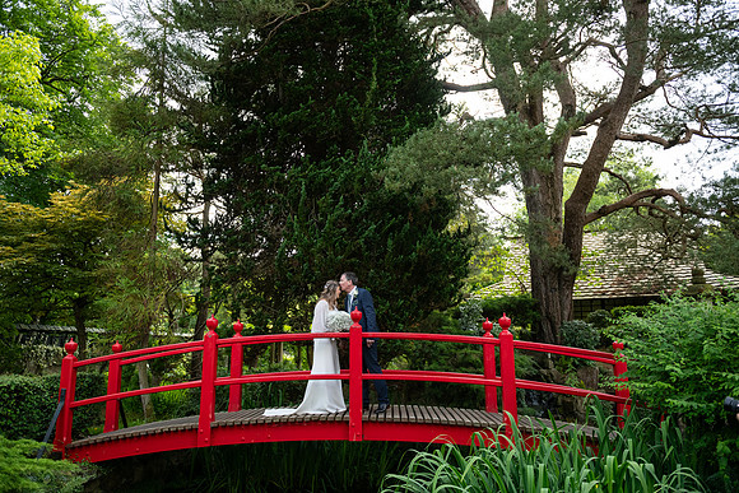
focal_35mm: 24
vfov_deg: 53.2
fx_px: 493
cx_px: 370
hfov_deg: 73.7
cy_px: 246
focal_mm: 24
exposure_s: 1/1600
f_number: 3.5
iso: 400
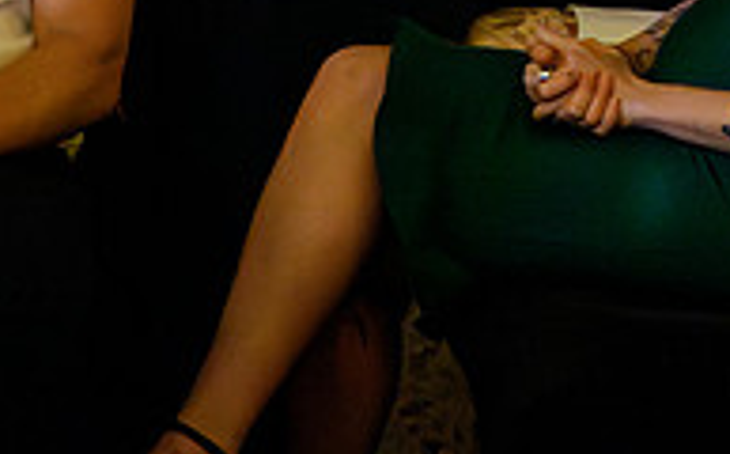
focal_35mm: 290
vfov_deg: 4.5
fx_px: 5761
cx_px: 458
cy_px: -204
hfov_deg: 7.2
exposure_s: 1/200
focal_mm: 94
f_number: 4
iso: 51200
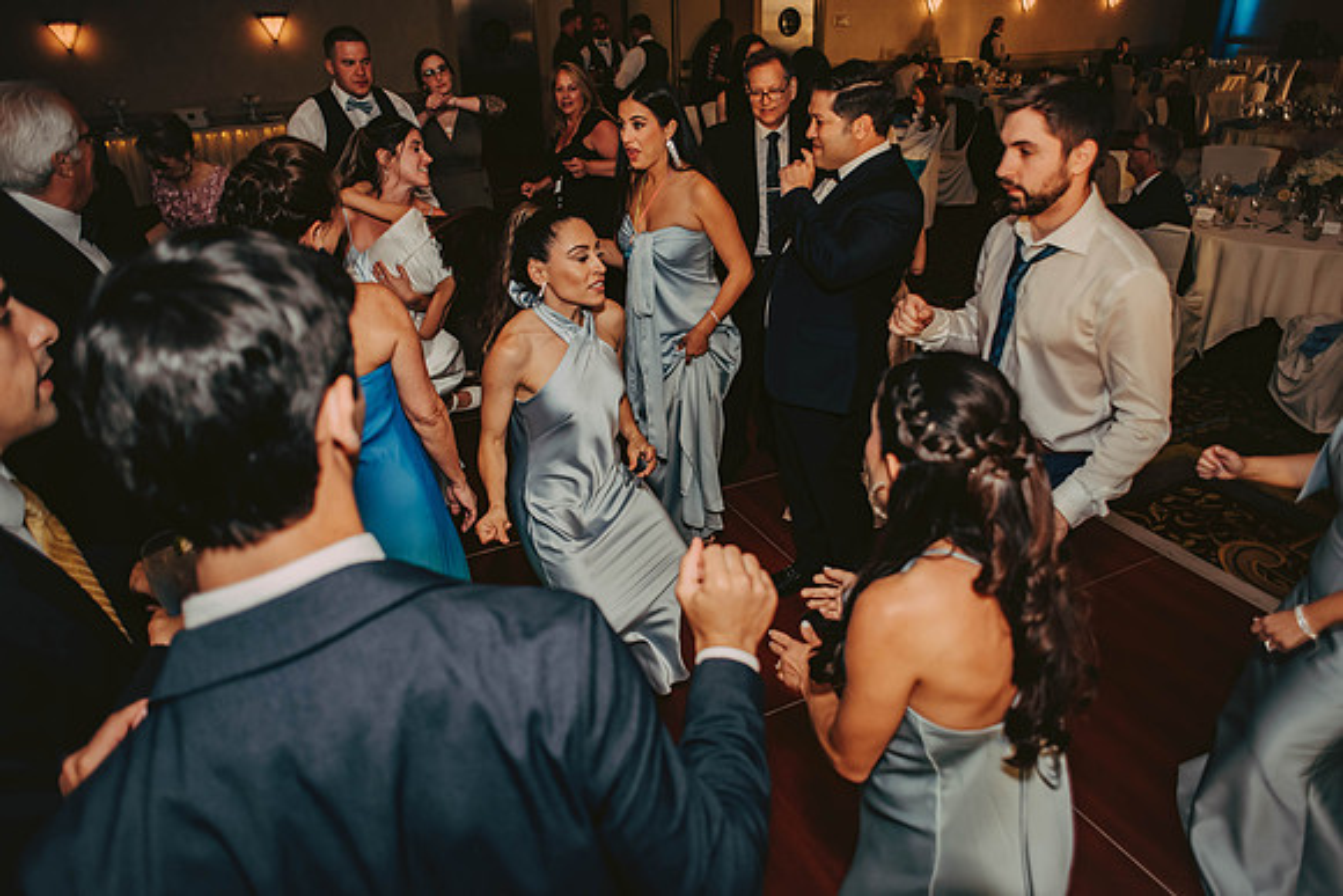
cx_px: 672
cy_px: 448
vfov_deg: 53.2
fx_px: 896
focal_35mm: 24
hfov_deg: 73.7
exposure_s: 1/100
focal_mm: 24
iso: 800
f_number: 2.8
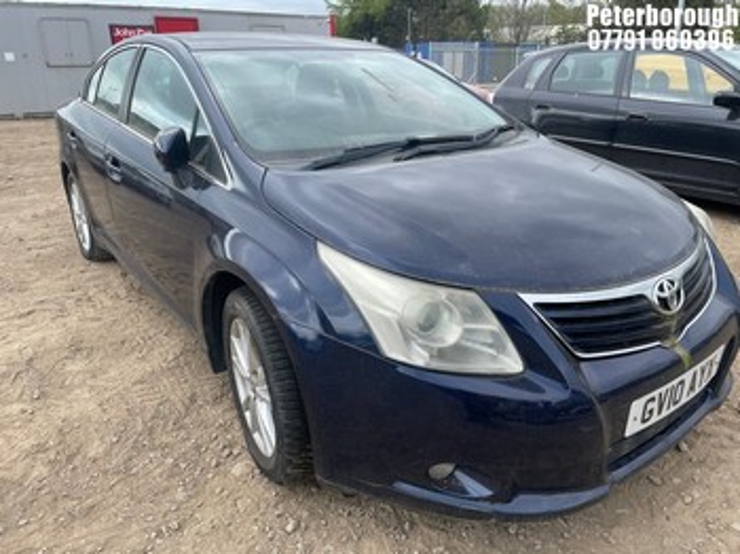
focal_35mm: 26
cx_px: 370
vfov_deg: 53.0
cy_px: 277
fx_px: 555
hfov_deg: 67.3
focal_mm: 4.2
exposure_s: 1/1024
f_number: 1.6
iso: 32
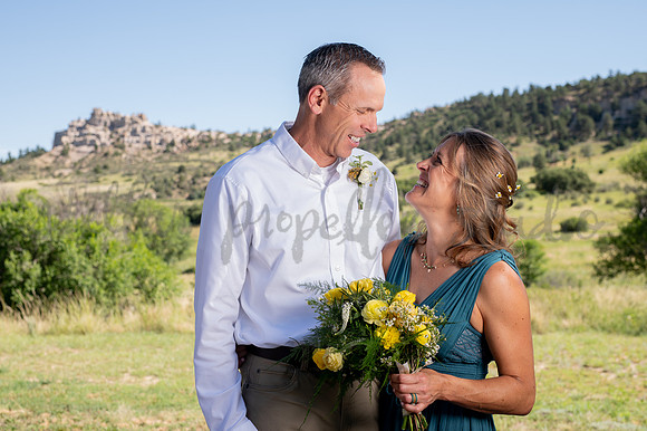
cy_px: 216
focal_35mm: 53
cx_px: 324
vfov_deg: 25.7
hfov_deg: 37.8
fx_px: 945
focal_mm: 50
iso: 100
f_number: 5.6
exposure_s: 1/200
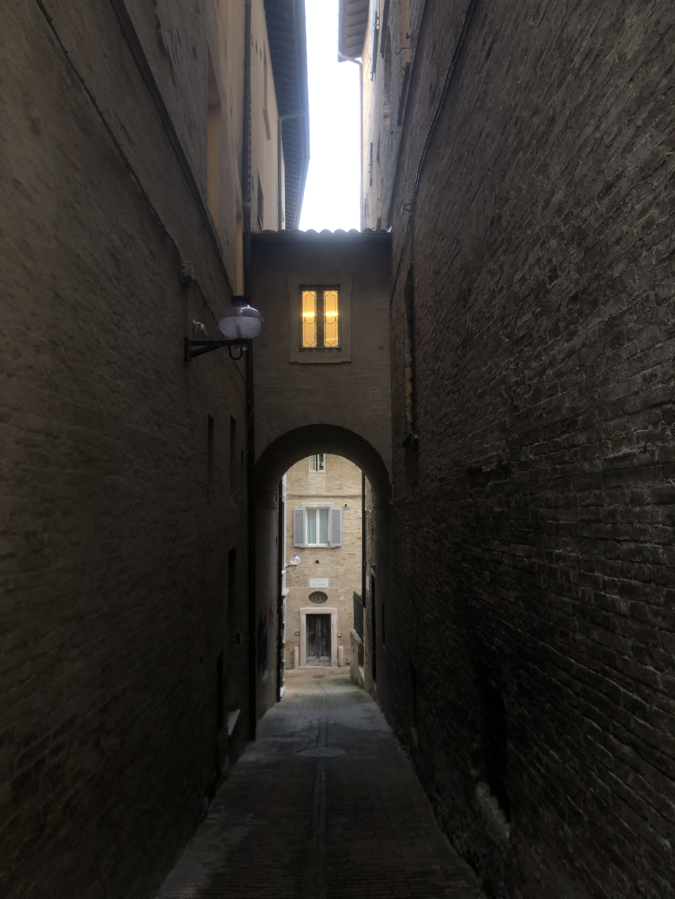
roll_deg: +0.5
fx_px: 728
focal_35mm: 28
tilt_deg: +5.8
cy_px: 450
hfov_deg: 49.7
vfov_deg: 63.4
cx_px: 338
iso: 40
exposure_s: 1/20
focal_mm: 4
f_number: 1.8
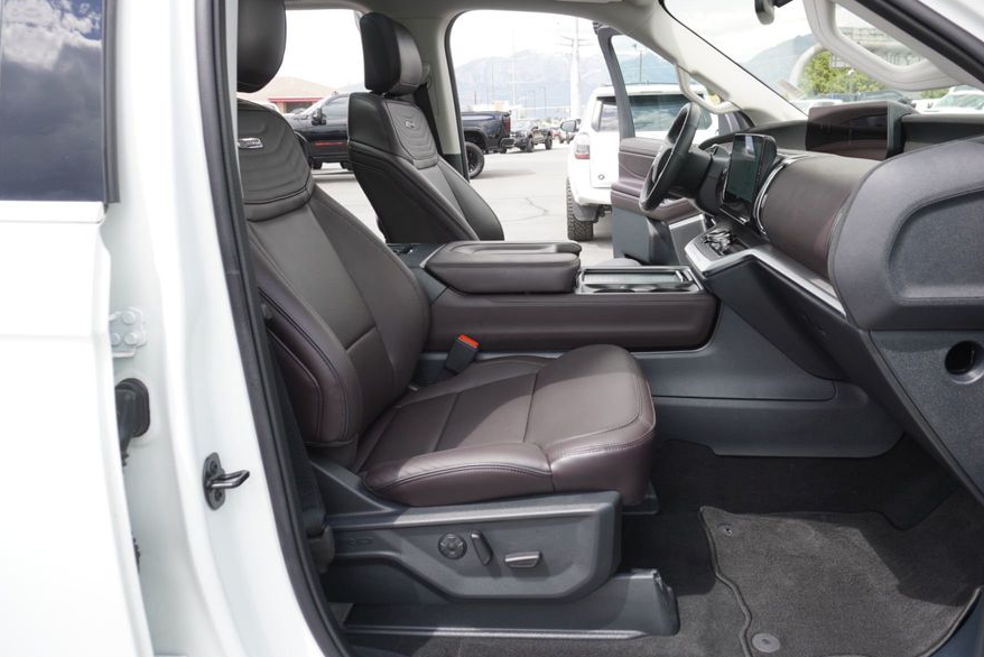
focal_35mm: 28
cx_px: 572
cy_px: 304
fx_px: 766
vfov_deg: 46.4
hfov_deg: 65.1
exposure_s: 1/125
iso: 100
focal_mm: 16
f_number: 5.6
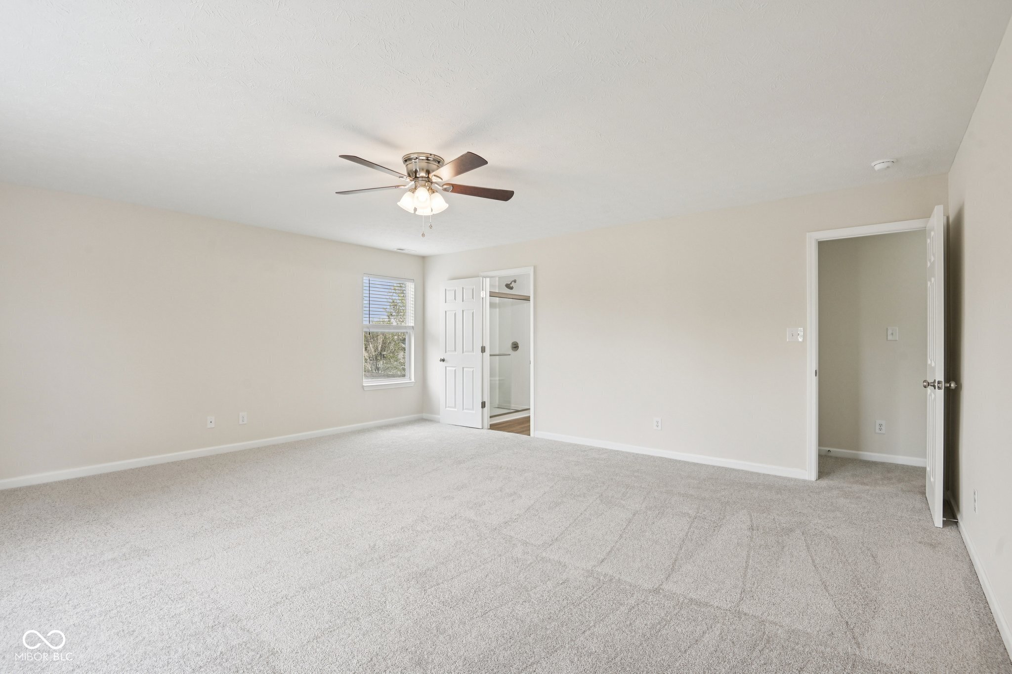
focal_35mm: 16
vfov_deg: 73.7
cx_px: 506
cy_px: 337
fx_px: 450
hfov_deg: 96.7
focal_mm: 16
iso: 110
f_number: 8
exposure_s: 1/15
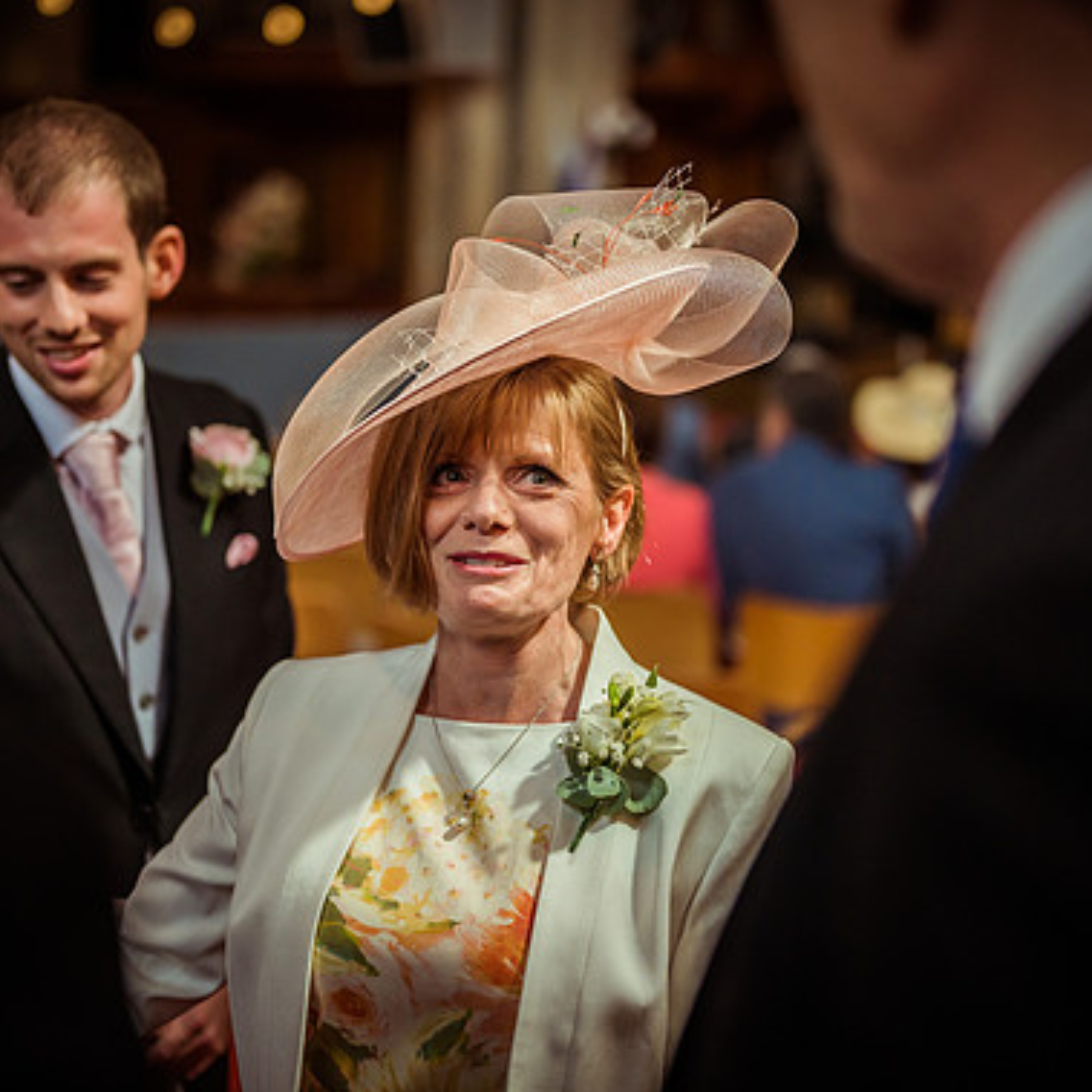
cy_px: 545
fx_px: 2320
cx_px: 513
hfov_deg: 26.5
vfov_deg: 26.5
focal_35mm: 65
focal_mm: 50
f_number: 1.8
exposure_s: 1/2500
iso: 1400
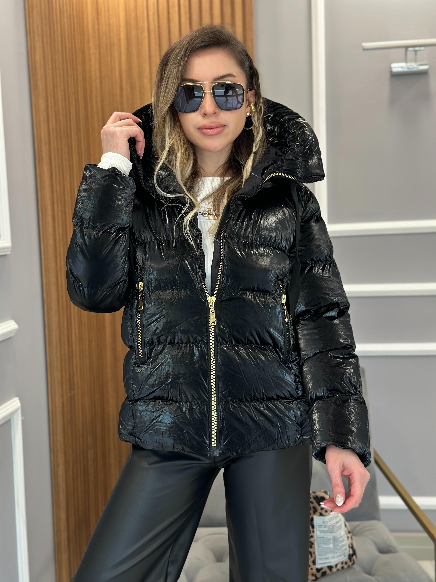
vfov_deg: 39.7
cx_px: 218
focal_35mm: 48
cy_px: 291
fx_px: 806
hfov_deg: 30.3
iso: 125
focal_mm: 6.86
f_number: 1.78
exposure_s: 1/76
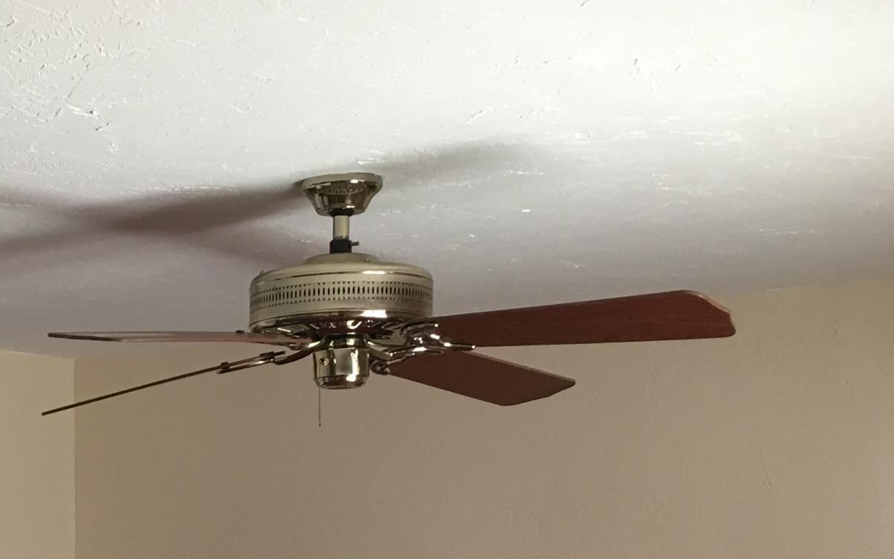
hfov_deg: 25.3
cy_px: 737
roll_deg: +0.2
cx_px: -29
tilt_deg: -3.0
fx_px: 1876
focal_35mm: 77
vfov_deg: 16.0
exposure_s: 1/17
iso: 50
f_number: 2.2
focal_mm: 4.15
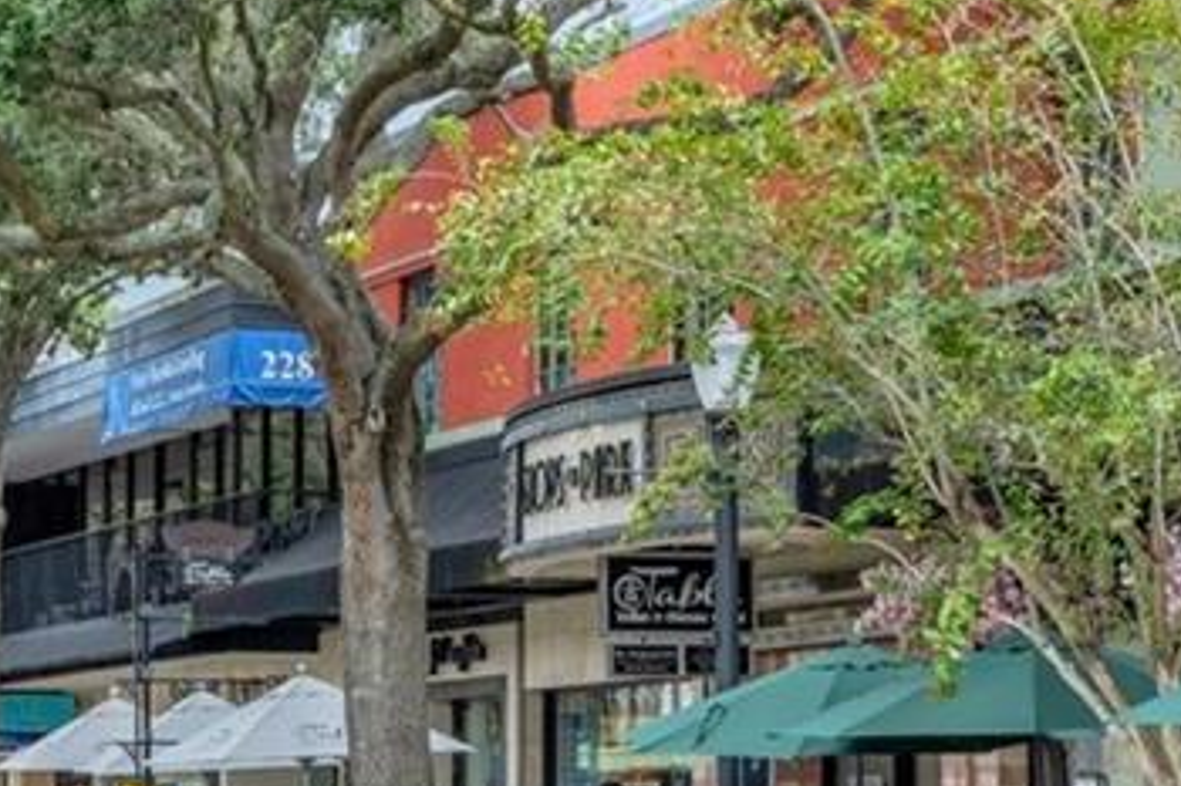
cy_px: 826
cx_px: 614
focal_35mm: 153
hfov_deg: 13.4
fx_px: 5026
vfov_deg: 8.9
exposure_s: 1/50
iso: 100
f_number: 8
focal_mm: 33.5
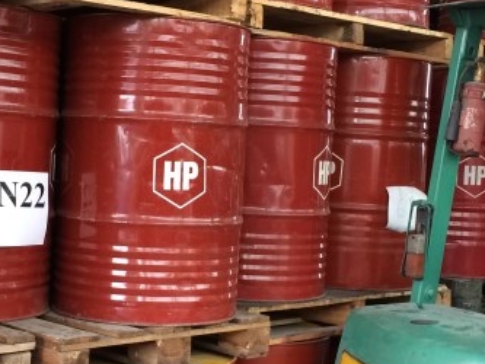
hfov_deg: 27.0
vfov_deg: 20.5
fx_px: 1009
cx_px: 191
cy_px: 191
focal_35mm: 72
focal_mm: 4.12
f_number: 2.2
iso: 125
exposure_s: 1/30
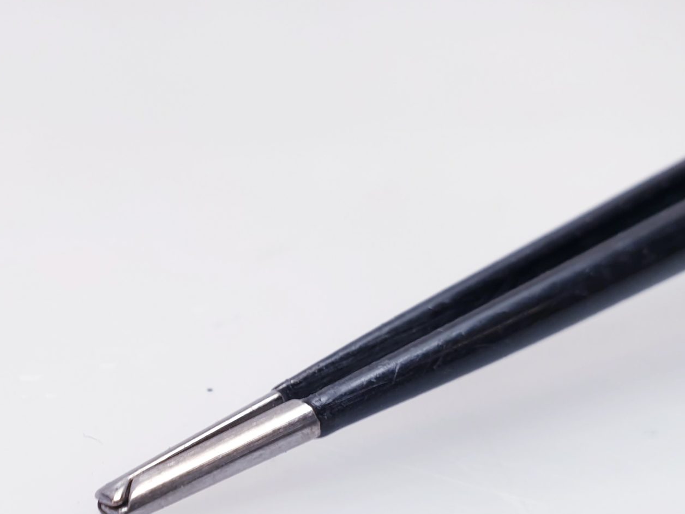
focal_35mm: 53
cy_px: 404
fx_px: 1049
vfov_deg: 27.0
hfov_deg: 35.1
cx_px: 144
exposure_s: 1/50
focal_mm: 4.3
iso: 64
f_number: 2.4
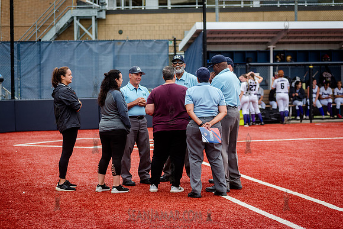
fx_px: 1001
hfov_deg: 19.5
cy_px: 114
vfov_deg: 13.0
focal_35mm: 105
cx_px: 172
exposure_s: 1/320
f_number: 3.5
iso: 400
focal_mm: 105
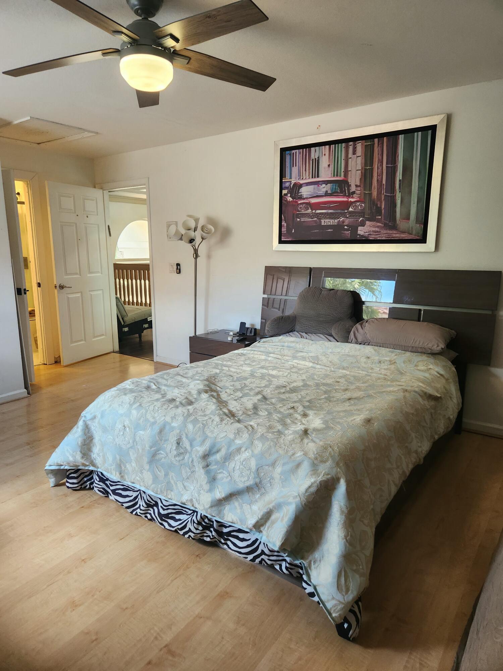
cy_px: 336
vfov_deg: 73.9
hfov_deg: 58.9
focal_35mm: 23
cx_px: 252
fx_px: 446
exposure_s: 1/120
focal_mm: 5.4
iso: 200
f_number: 1.8
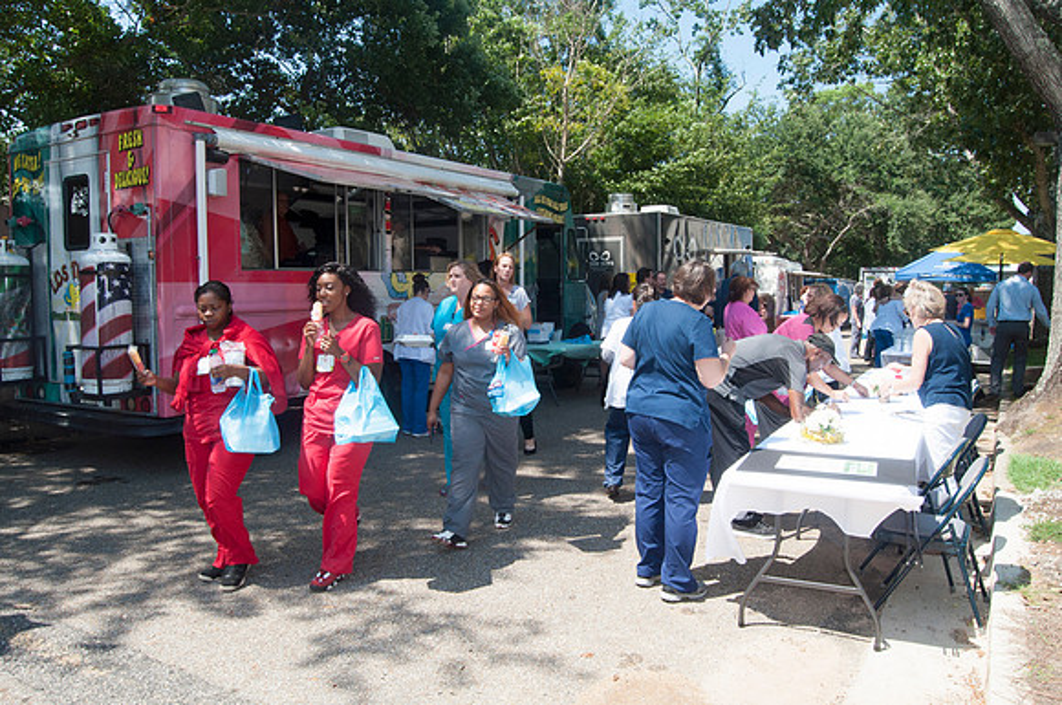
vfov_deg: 47.8
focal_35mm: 27
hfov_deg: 67.5
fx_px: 795
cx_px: 531
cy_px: 352
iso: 200
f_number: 11
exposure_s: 1/200
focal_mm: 18
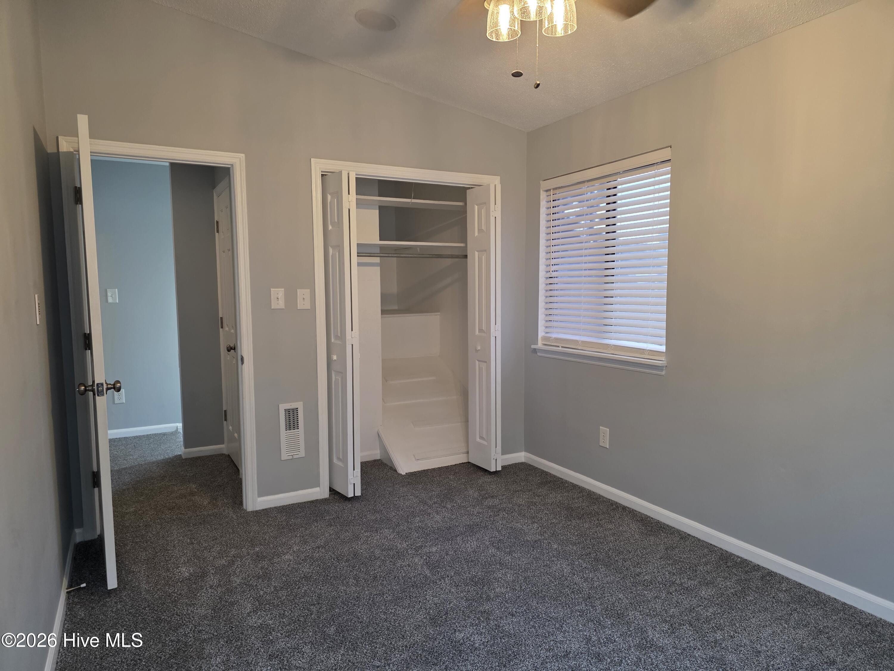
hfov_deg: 73.9
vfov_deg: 58.9
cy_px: 336
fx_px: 594
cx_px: 447
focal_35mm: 23
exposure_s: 1/120
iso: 400
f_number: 1.7
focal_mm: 6.3
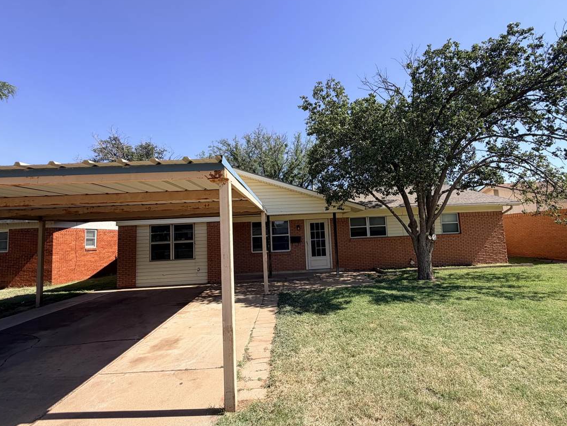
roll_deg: +2.0
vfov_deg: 74.7
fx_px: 279
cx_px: 296
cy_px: 207
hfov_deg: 91.0
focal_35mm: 17
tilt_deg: +5.0
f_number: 2.2
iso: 32
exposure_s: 1/770
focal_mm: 2.22
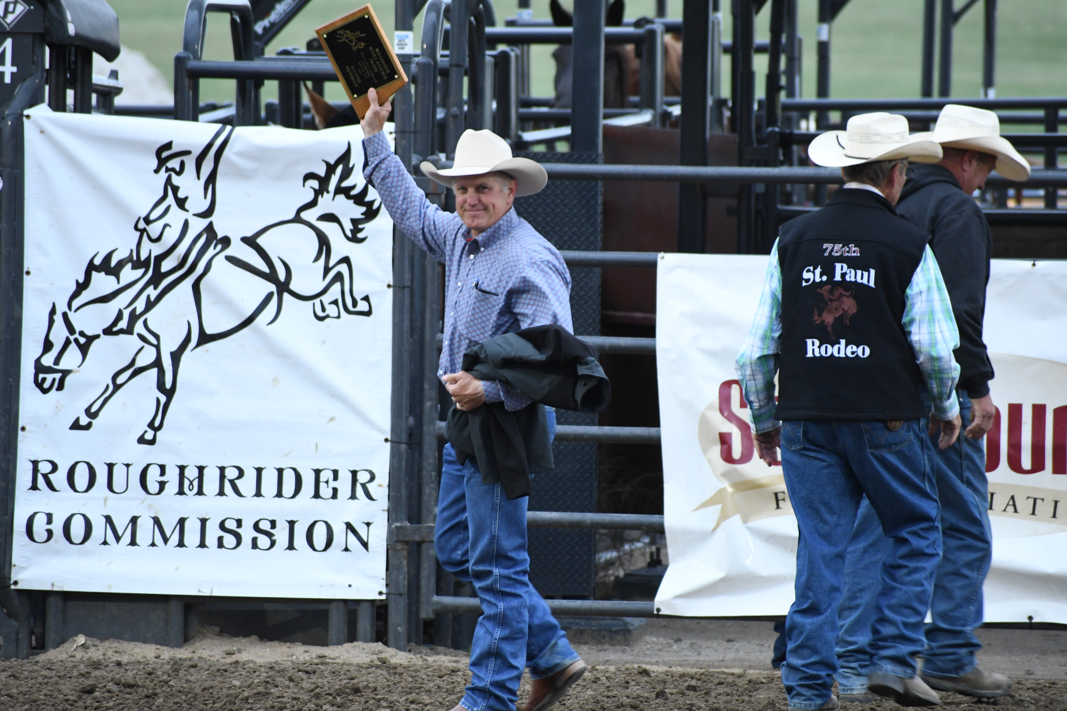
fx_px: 13336
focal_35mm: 450
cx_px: 534
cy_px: 356
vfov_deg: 3.1
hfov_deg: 4.6
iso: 2000
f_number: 6.3
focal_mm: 300
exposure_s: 1/160
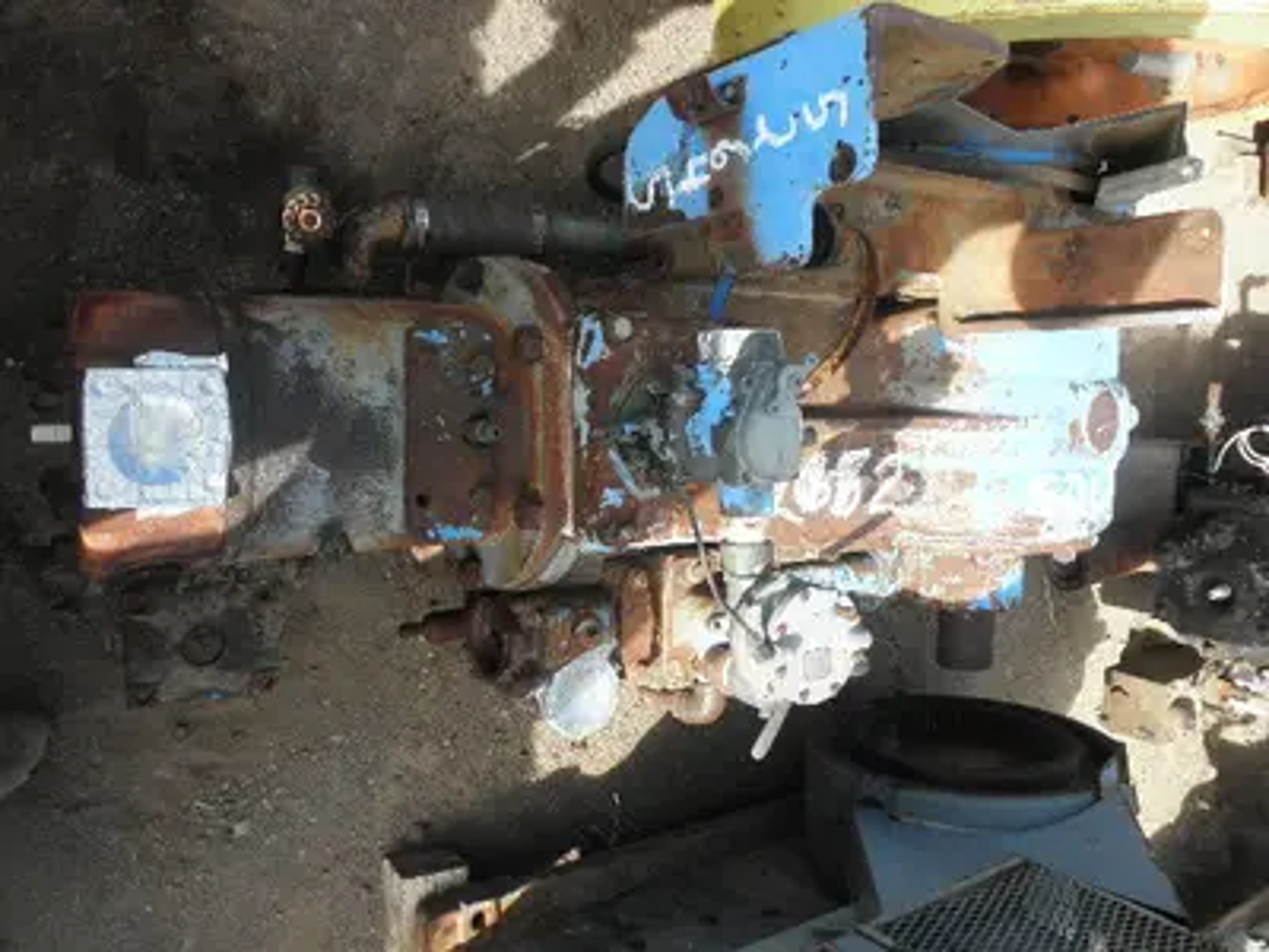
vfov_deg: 49.7
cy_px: 476
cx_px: 634
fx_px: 1026
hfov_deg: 63.4
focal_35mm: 28
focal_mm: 5
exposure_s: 1/250
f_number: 3
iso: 64
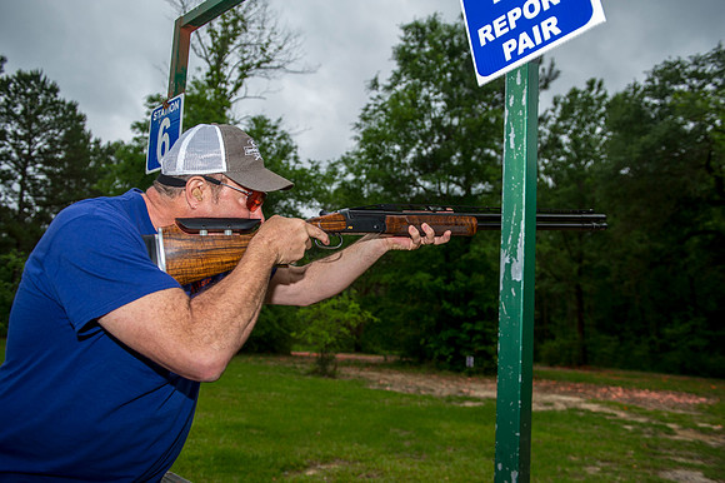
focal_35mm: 28
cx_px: 362
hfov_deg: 65.5
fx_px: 564
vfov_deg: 46.4
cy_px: 242
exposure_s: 1/100
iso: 640
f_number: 3.5
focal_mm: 28
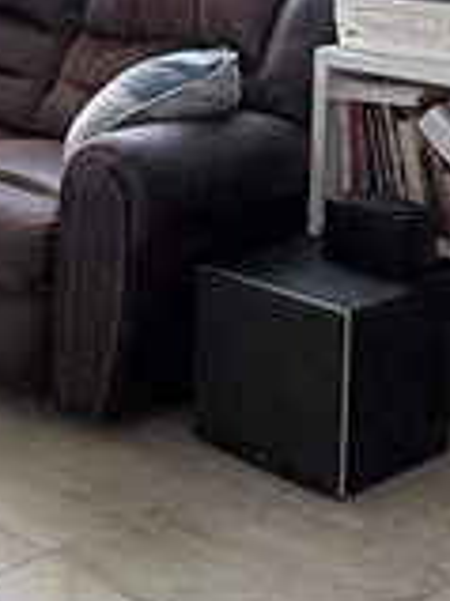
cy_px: -102
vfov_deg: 20.5
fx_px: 1562
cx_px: -121
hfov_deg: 15.7
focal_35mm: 90
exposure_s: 1/121
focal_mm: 2.22
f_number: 2.2
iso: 200
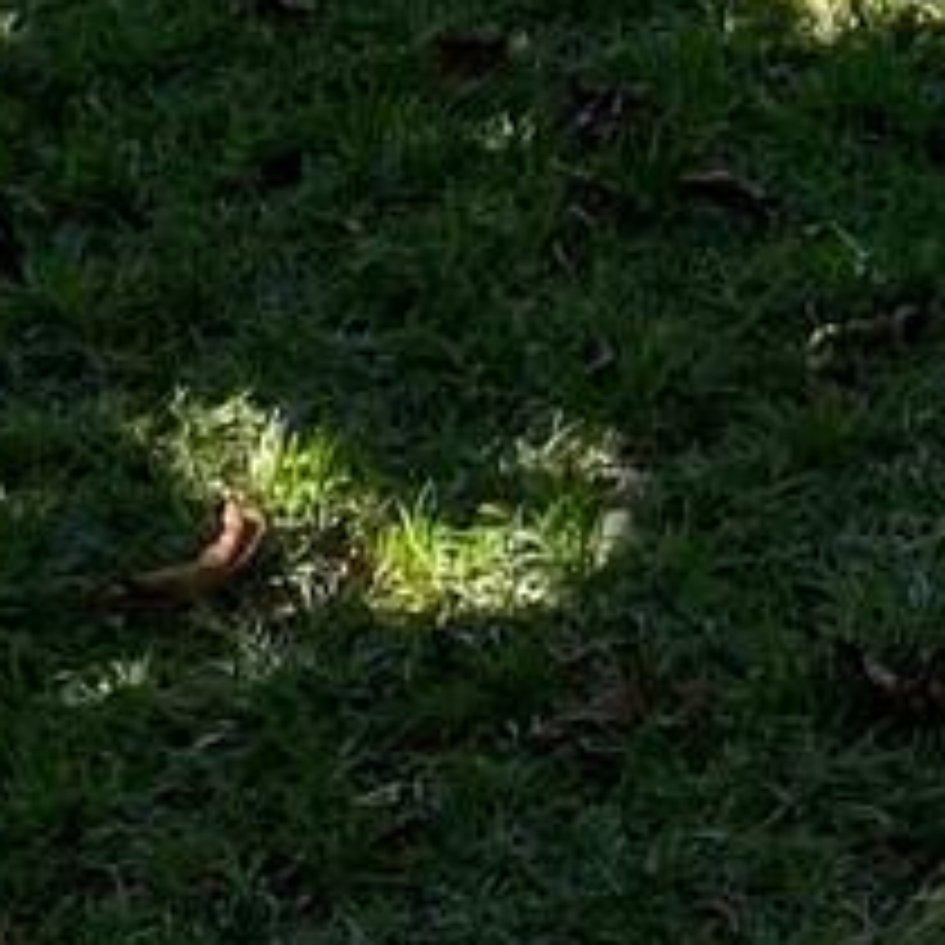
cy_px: -1372
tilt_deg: -3.4
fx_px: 5405
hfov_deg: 9.6
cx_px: 1521
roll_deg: -1.2
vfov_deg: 9.0
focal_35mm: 175
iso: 32
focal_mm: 4.25
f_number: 1.8
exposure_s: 1/1587
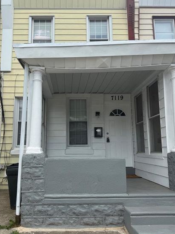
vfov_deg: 61.6
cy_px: 121
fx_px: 195
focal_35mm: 29
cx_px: 73
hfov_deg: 48.0
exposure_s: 1/2703
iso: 80
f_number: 1.78
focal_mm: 6.76
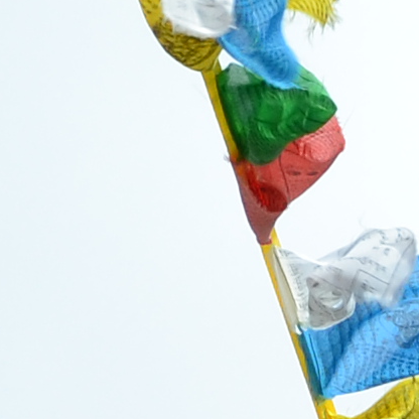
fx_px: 9285
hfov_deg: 2.5
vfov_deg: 2.6
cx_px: 2040
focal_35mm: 678
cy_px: 794
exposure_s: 1/500
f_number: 11
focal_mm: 48
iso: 320
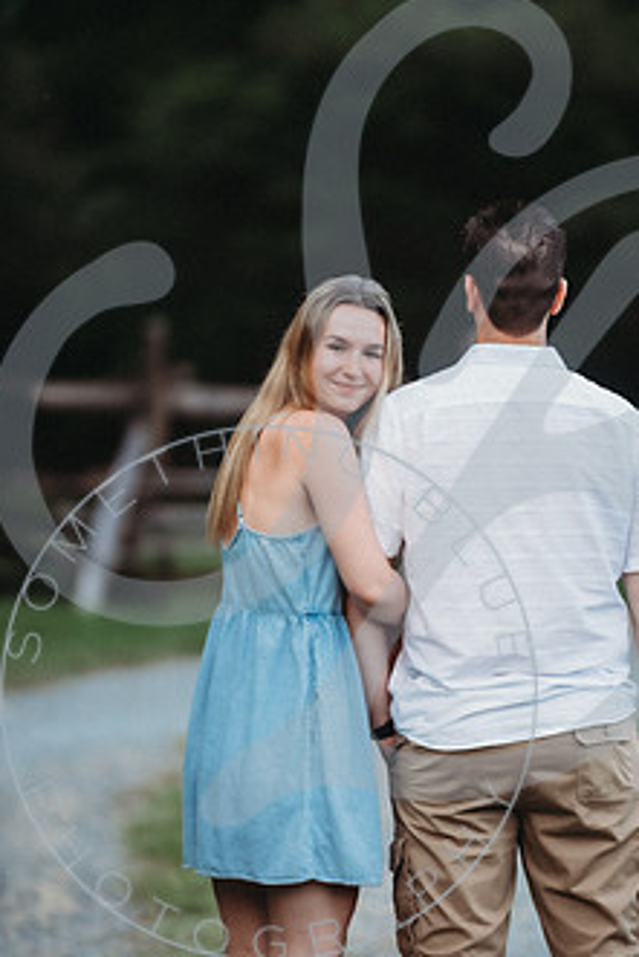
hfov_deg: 5.1
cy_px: 474
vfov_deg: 7.6
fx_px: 7234
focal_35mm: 272
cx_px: 399
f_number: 2.8
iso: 400
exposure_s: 1/250
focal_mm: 200
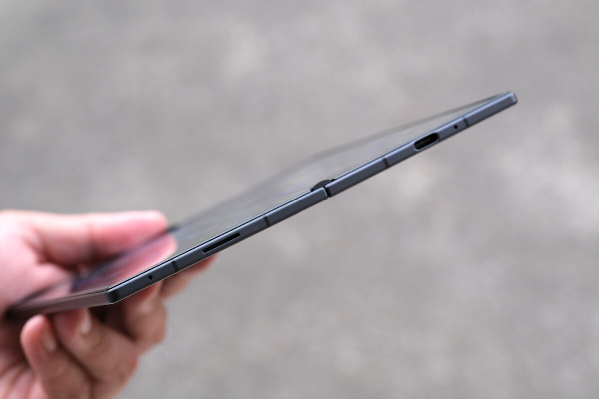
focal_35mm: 83
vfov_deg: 16.5
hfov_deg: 24.5
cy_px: 200
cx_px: 300
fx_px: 1381
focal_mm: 55
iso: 640
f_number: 6.4
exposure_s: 1/125
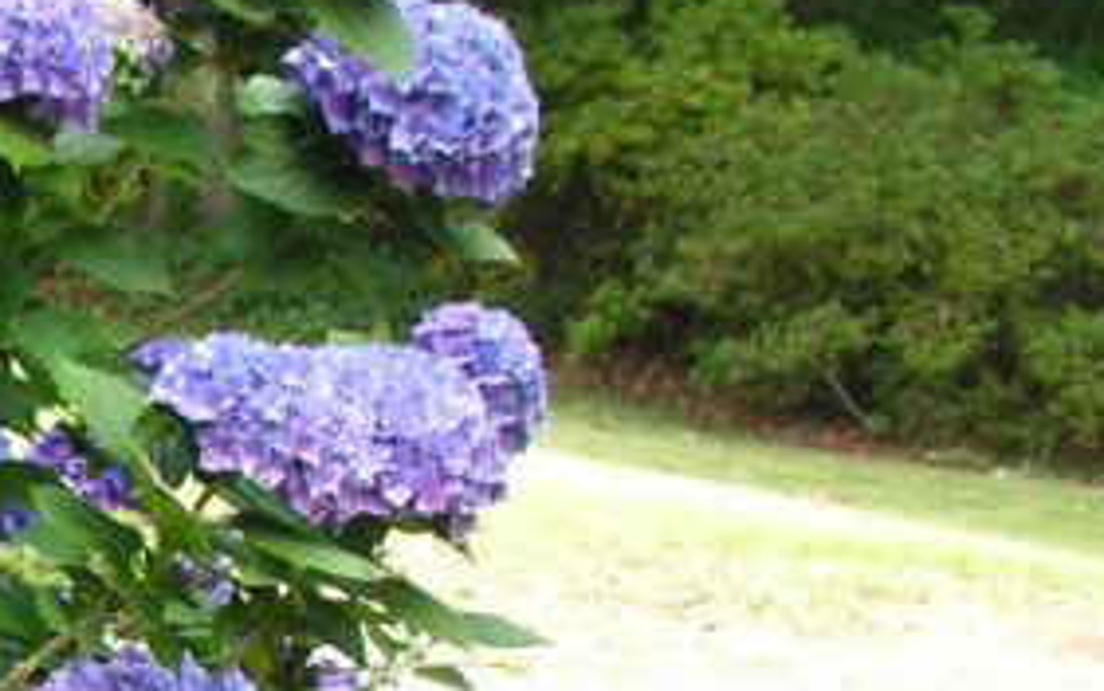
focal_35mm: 135
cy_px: 1076
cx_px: -762
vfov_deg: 9.4
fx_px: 4064
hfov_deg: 14.0
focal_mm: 8.9
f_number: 3.2
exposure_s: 1/53.1
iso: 50
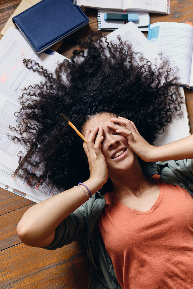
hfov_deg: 18.2
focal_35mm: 75
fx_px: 603
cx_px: 96
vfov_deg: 27.0
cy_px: 144
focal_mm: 50
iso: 500
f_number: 3.2
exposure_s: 1/160
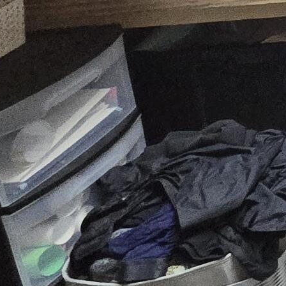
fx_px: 720
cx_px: 918
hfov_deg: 10.6
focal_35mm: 77
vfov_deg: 18.7
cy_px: -191
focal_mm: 2.2
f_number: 2.2
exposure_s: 1/60
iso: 640
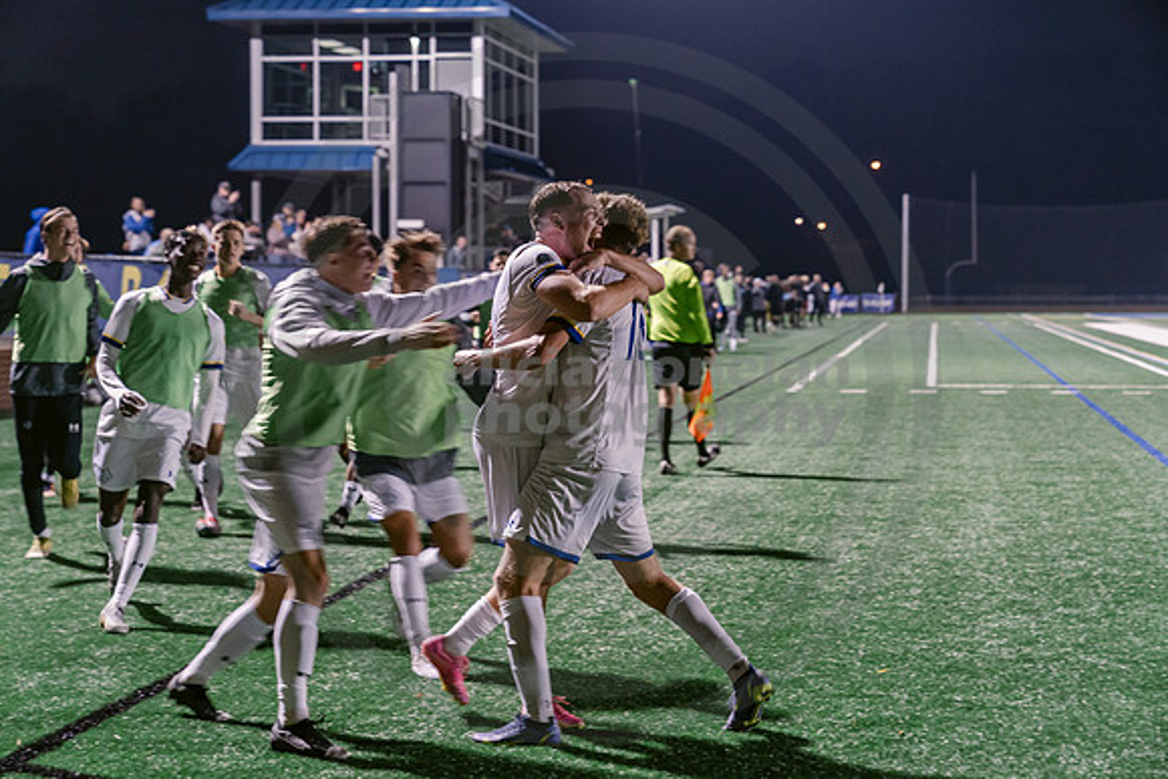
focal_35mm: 70
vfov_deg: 19.5
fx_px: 2272
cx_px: 584
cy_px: 390
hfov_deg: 28.8
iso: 2500
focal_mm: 70
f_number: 3.5
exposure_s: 1/125
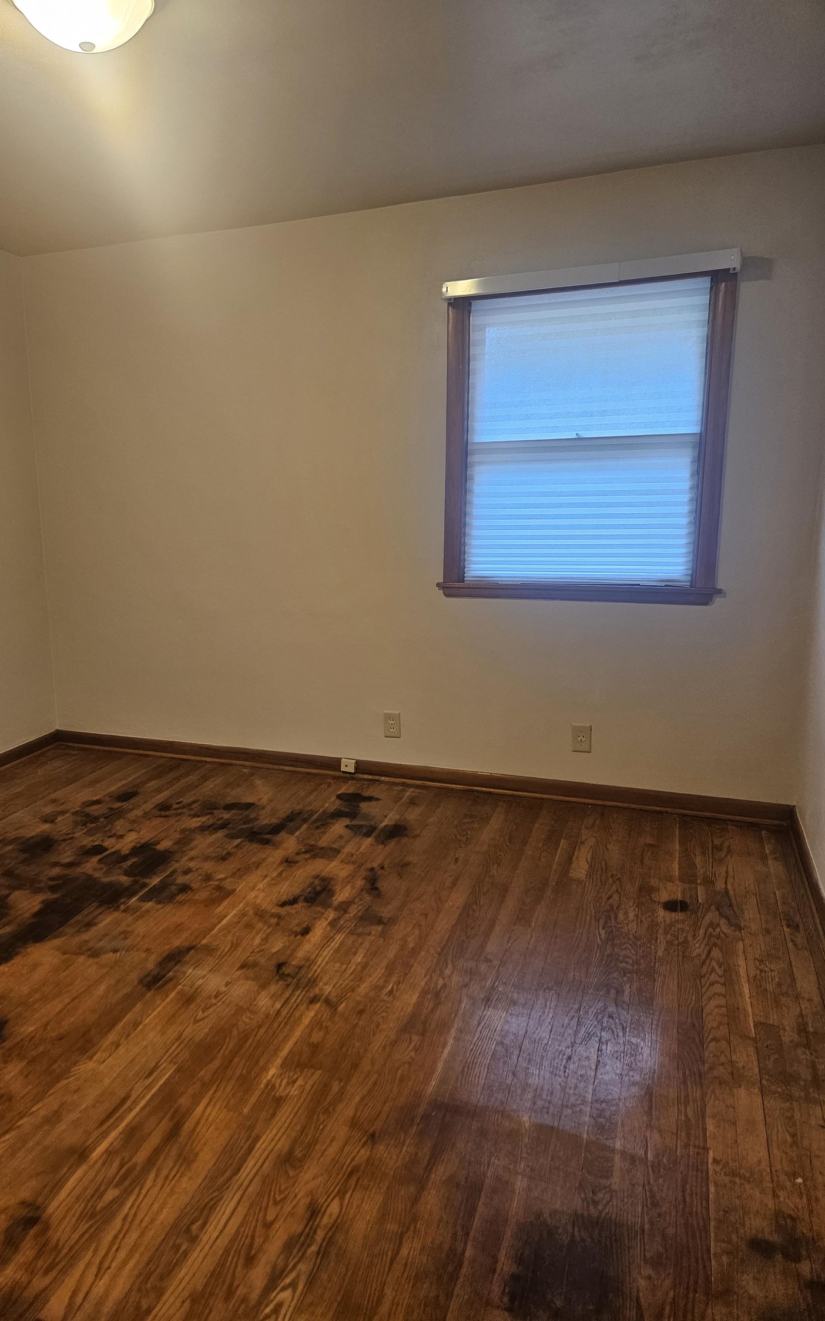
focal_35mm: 25
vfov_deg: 72.5
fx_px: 900
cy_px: 645
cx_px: 323
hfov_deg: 48.9
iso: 320
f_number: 1.8
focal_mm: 5.4
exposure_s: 1/120
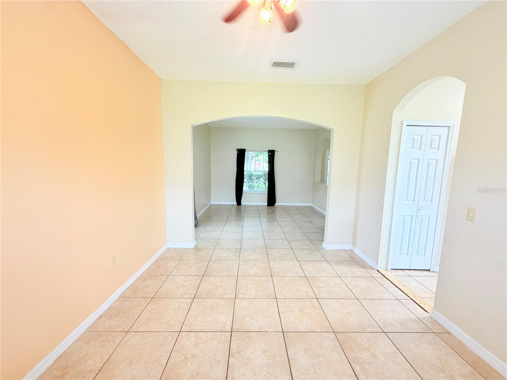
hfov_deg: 102.1
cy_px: 190
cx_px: 254
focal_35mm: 14
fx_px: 205
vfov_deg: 85.7
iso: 200
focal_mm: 2.22
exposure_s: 1/60
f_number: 2.2
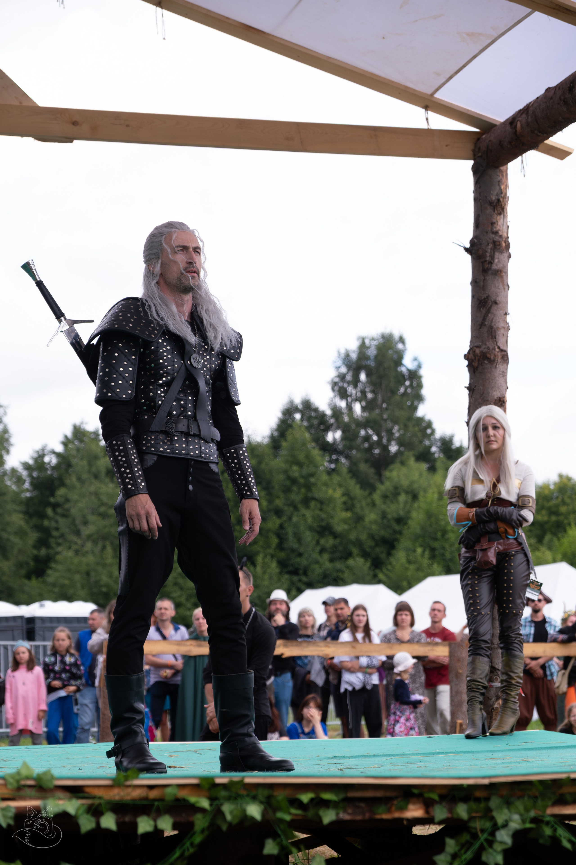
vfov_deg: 24.5
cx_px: 288
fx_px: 1992
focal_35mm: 83
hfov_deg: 16.5
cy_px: 432
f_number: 3.6
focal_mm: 55
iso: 320
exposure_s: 1/1250
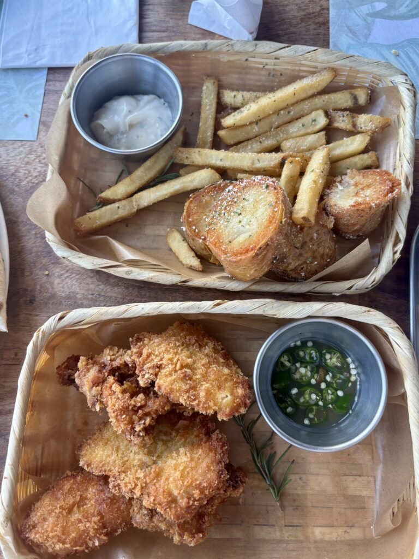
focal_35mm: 26
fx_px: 420
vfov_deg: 67.3
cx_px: 210
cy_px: 280
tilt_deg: -76.4
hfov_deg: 53.1
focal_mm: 5.96
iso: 50
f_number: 1.6
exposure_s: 1/121
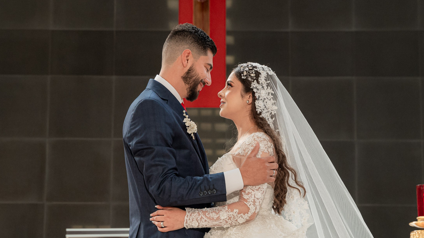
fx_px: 1214
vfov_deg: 11.2
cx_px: 202
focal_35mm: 108
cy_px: 125
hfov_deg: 19.8
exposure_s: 1/160
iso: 2000
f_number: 5.6
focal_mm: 75
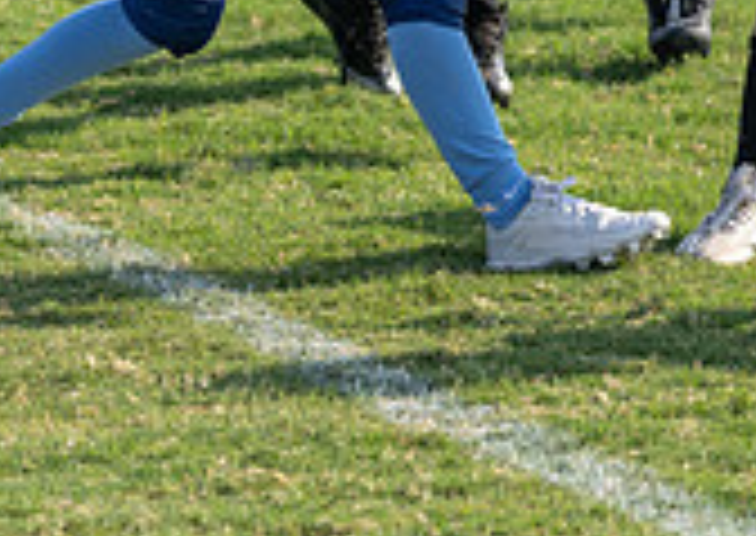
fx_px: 9207
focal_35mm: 430
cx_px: 1060
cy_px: -306
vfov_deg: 3.3
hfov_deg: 4.7
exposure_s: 1/1600
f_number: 3.5
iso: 100
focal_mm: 99
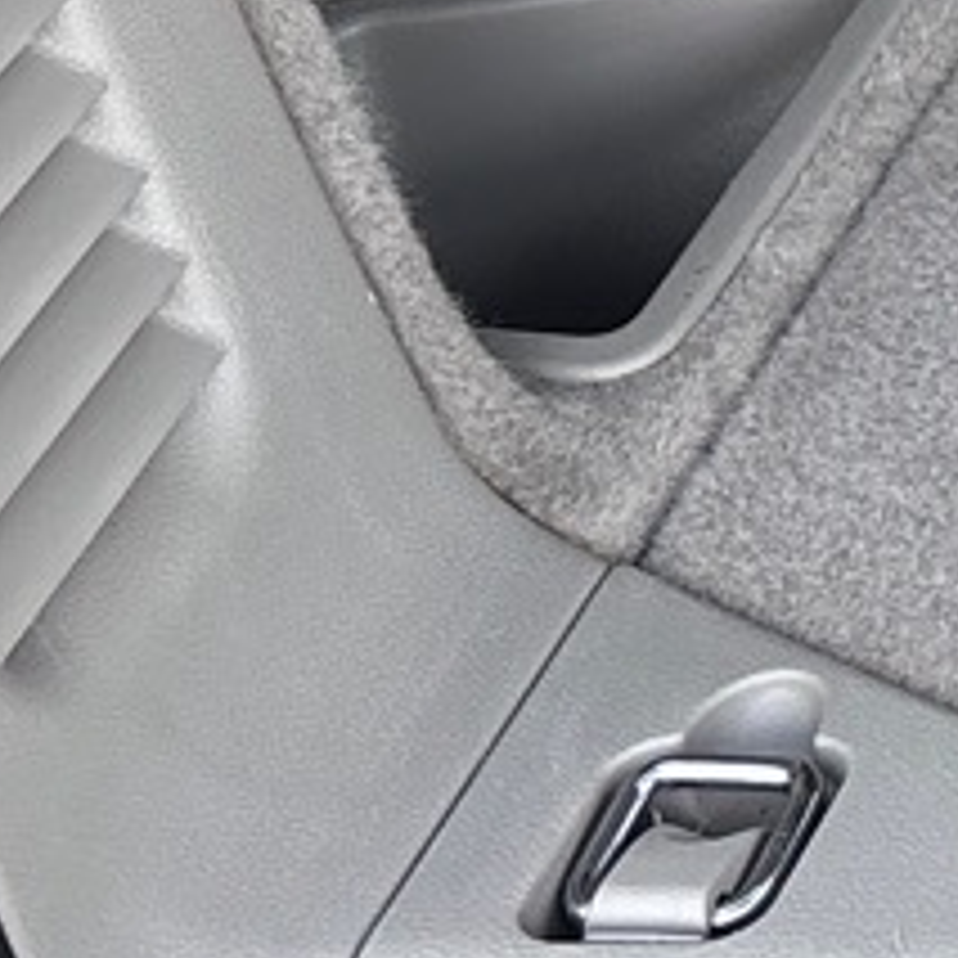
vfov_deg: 9.3
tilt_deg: -23.0
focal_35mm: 173
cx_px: 3238
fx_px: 5417
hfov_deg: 8.0
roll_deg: +0.0
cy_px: -1178
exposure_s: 1/236
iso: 50
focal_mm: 5.96
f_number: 1.6
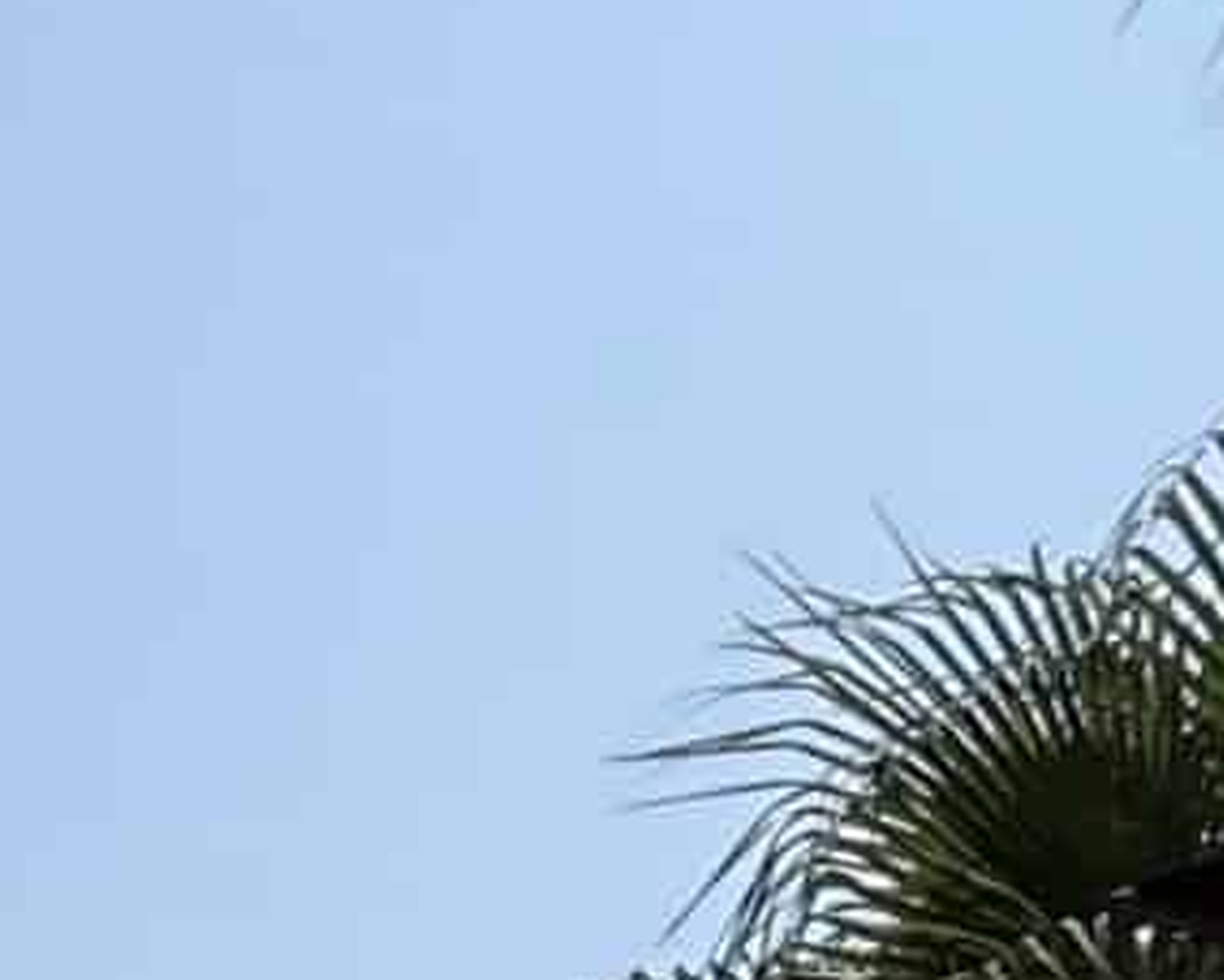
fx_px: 3115
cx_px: -1269
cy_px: 2450
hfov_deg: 16.5
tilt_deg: +4.2
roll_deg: +2.7
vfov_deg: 12.9
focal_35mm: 86
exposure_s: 1/3289
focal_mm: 2.22
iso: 50
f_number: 2.2
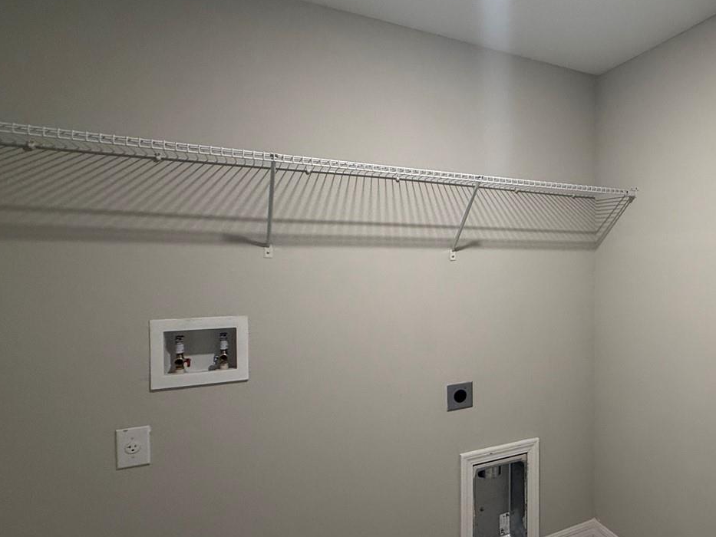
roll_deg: -0.6
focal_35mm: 24
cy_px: 277
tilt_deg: -2.9
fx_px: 496
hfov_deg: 64.6
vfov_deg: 56.8
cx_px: 582
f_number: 2.2
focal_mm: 2.22
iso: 200
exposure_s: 1/60
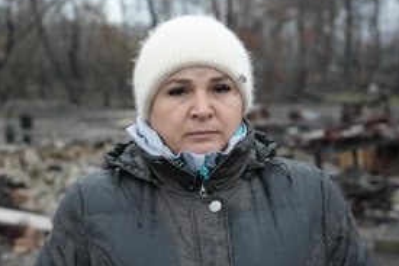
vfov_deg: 20.3
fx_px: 742
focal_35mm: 67
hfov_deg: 30.0
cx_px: 147
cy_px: 126
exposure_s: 1/160
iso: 4000
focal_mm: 46
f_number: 4
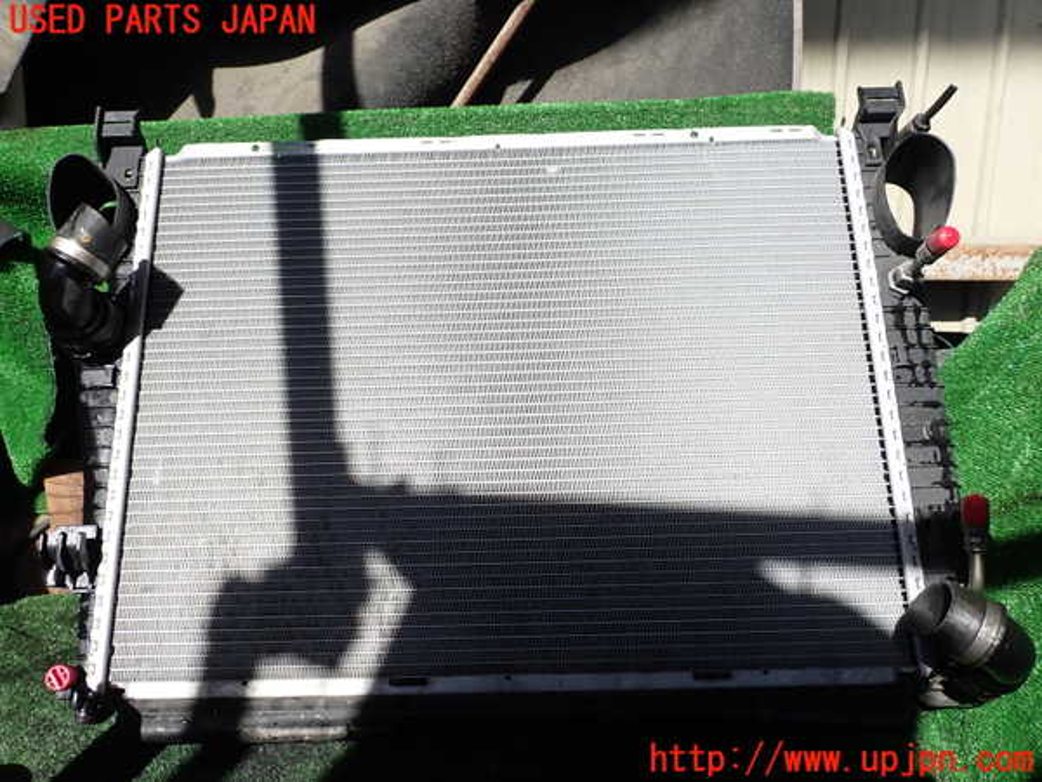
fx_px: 903
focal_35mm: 30
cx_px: 521
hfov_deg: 60.0
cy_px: 391
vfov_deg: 46.8
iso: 100
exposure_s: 1/800
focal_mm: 5.4
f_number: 3.2
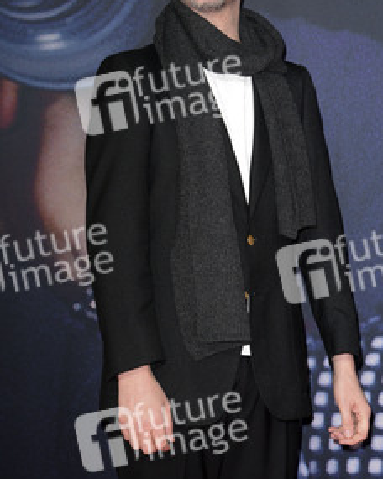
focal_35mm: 129
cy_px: 180
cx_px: 210
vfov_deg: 14.9
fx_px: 1828
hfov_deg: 12.0
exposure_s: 1/250
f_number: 6.3
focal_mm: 98
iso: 2000
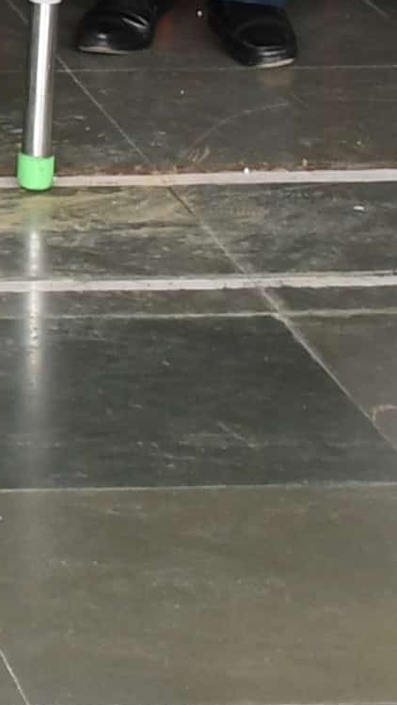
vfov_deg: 9.5
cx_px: -835
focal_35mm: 210
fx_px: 3929
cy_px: -740
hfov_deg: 5.4
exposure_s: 1/200
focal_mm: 18
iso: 320
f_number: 4
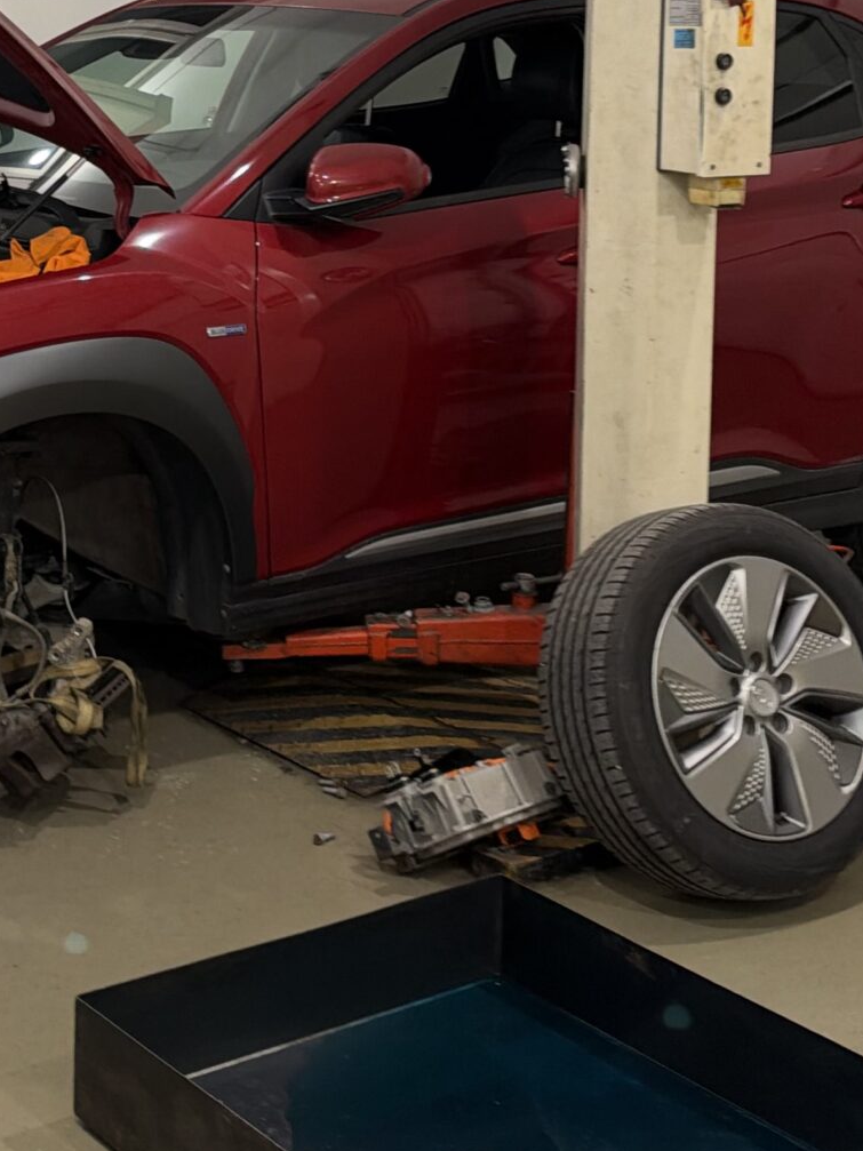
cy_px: 195
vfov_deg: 30.7
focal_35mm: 61
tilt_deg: -7.4
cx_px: -62
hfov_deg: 22.8
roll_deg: +0.1
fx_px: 2028
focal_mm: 6.93
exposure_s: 1/50
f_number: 1.48
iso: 100
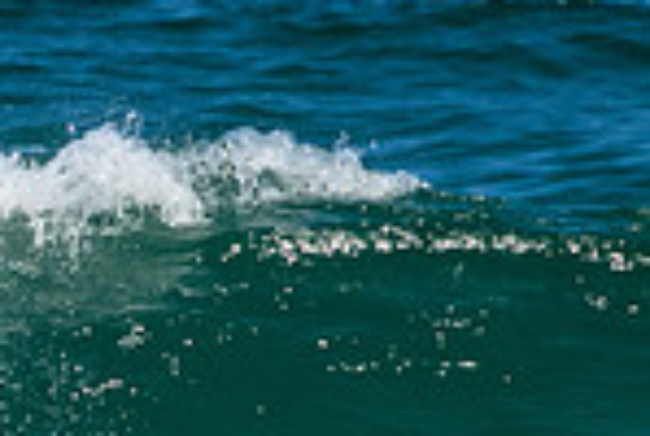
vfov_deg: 0.4
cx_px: 11
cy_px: 564
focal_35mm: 3579
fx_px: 64750
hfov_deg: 0.6
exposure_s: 1/2000
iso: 1000
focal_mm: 800
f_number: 11
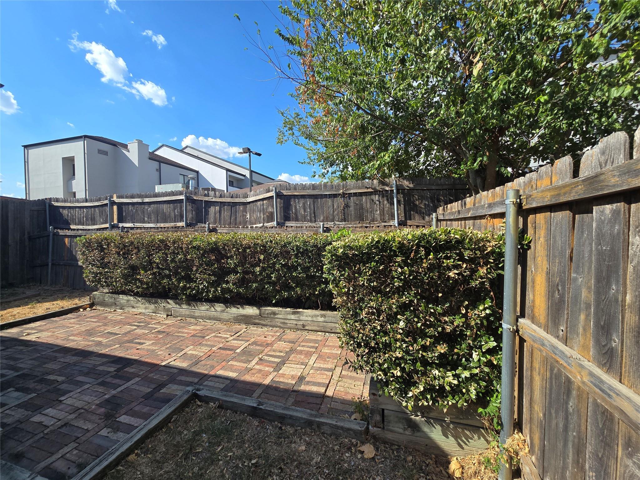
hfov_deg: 106.2
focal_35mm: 13
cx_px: 320
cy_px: 240
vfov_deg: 89.9
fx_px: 240
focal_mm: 2.2
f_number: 2.2
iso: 50
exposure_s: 1/1588
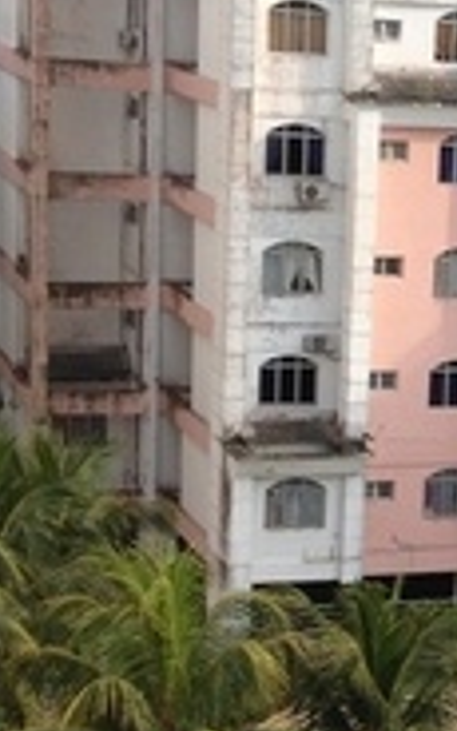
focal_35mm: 121
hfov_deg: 10.5
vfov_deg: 17.2
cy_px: 532
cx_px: 644
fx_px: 2411
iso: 64
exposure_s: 1/849
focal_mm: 4.28
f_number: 2.4
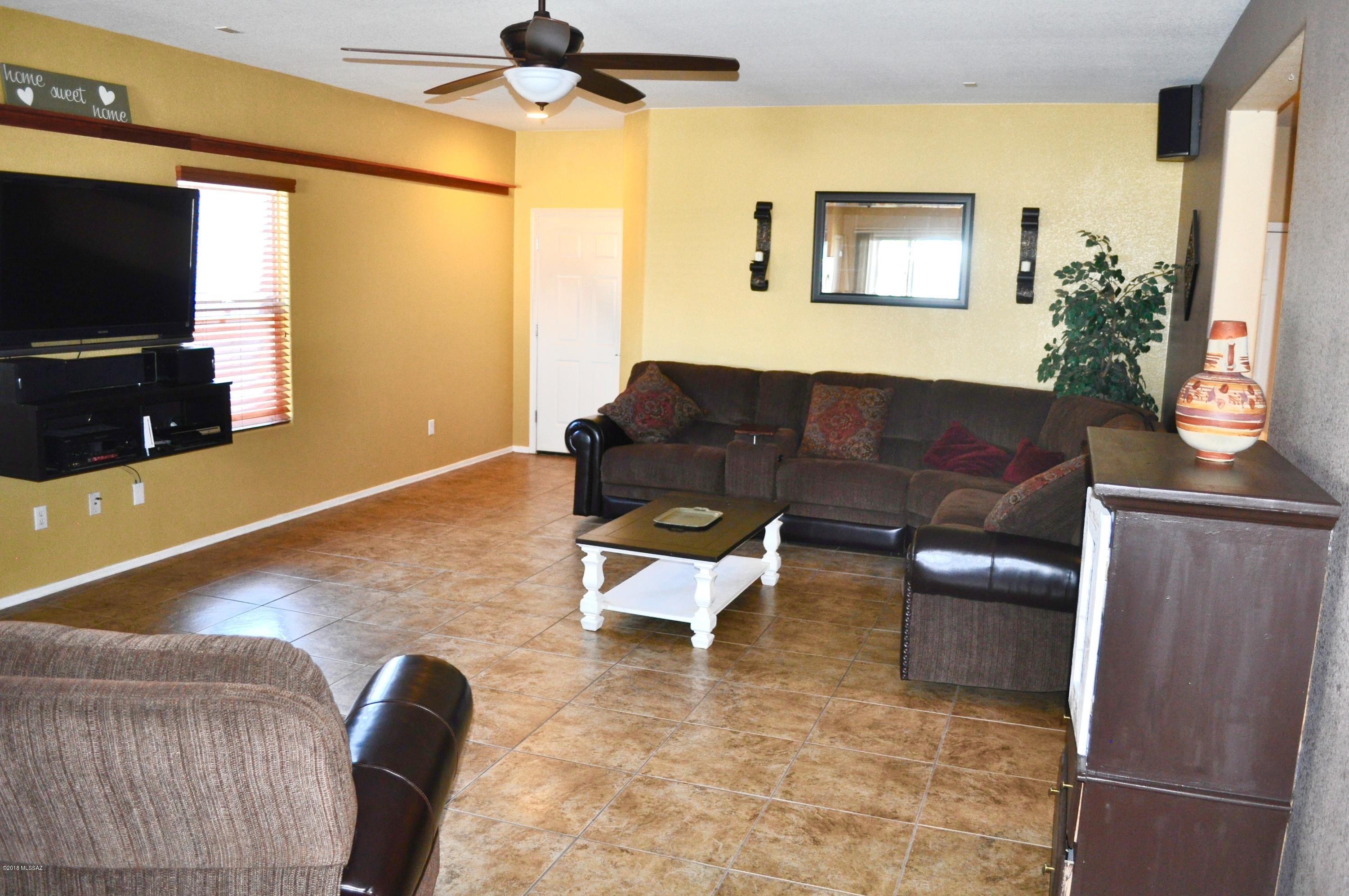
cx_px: 674
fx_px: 1123
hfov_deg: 62.0
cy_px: 448
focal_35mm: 30
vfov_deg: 43.5
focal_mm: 20
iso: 800
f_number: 3.8
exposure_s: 1/60
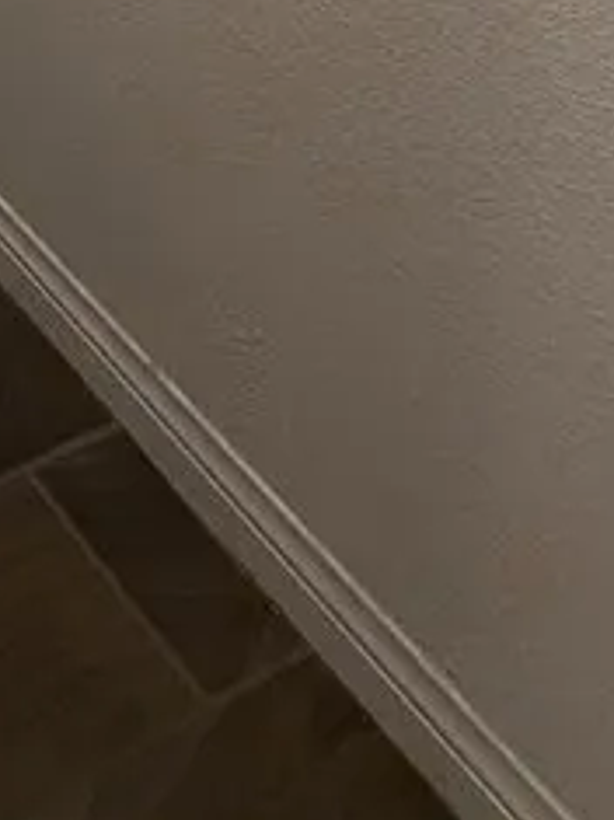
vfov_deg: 19.5
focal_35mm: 61
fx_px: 1444
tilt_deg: -7.3
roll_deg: +0.6
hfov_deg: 19.0
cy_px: -782
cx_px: -460
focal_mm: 2.22
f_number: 2.2
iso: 200
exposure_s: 1/120
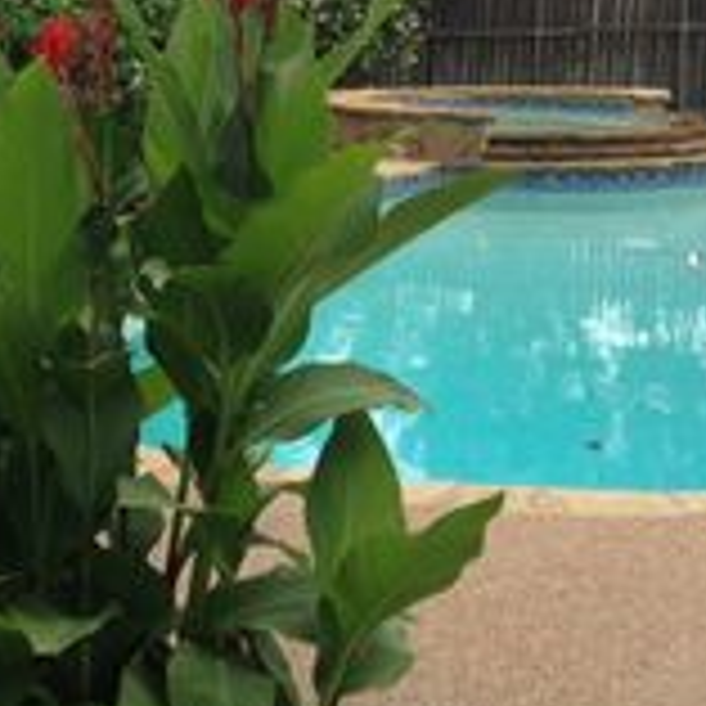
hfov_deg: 18.3
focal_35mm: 93
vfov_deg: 18.6
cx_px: 31
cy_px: 250
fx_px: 2146
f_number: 2.4
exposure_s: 1/570
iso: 50
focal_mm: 4.12
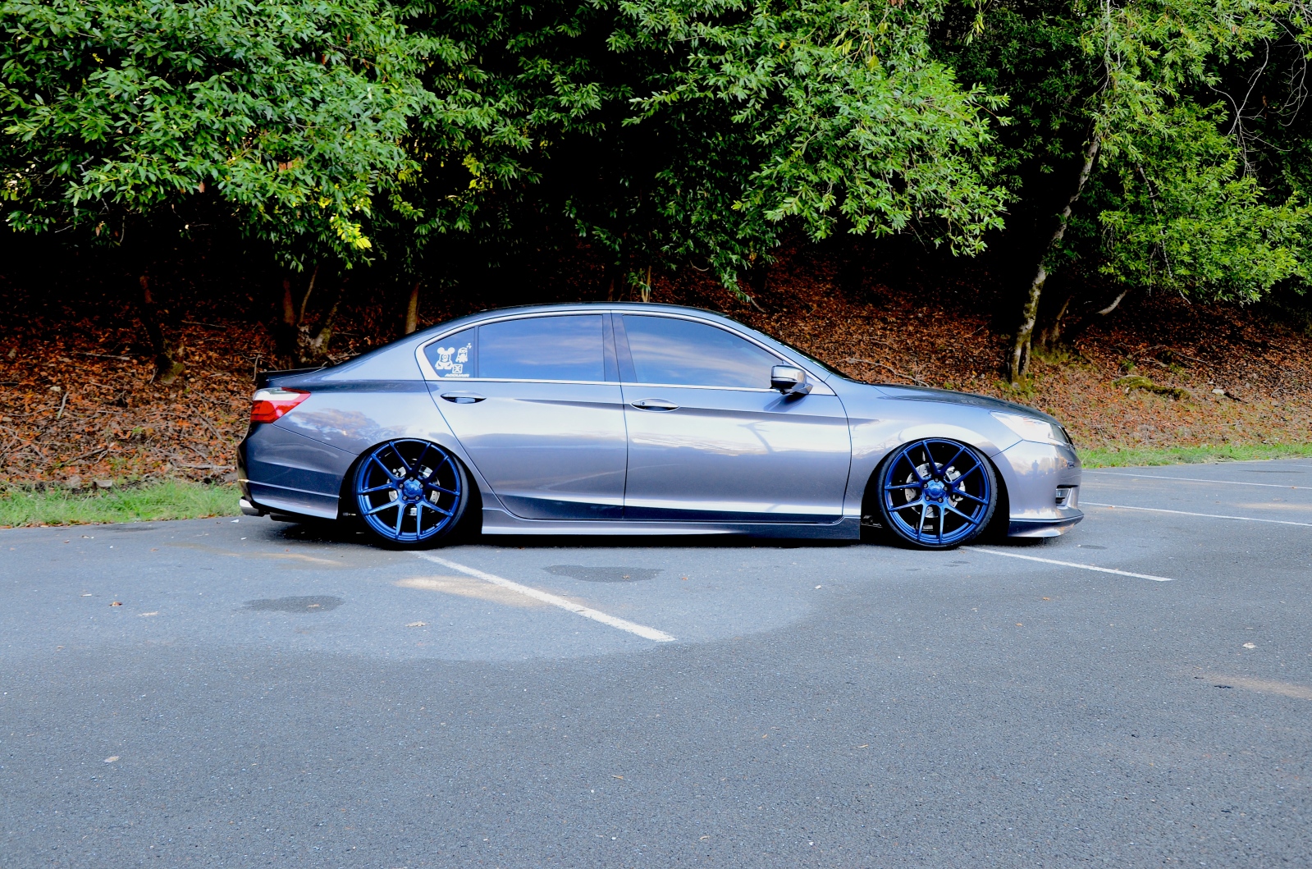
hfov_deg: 53.2
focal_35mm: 36
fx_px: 1309
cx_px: 656
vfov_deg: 36.7
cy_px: 434
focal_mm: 24
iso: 400
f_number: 9
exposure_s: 1/25
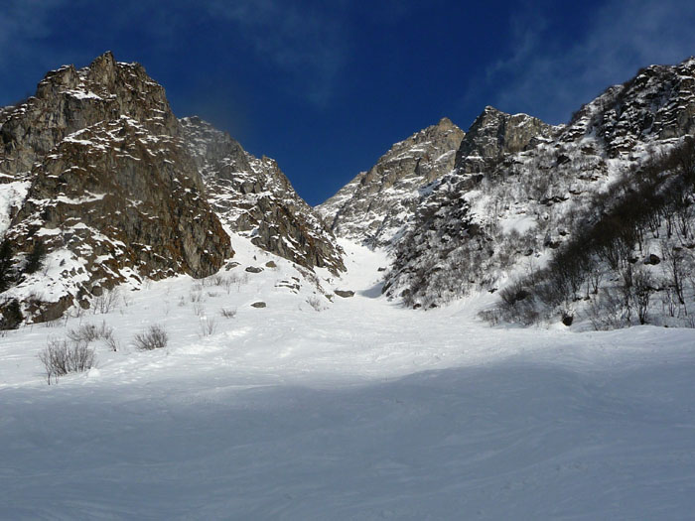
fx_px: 763
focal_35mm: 38
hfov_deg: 49.0
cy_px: 260
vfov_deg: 37.7
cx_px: 348
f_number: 8
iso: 100
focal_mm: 4.7
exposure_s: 1/400
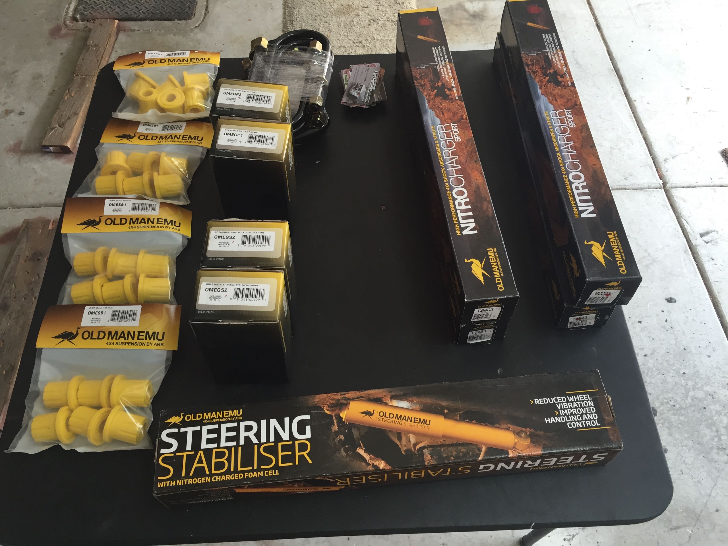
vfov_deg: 48.2
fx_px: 610
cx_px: 364
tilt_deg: -58.7
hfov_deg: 61.7
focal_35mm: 29
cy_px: 273
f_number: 2.2
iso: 32
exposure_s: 1/40
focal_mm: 4.15
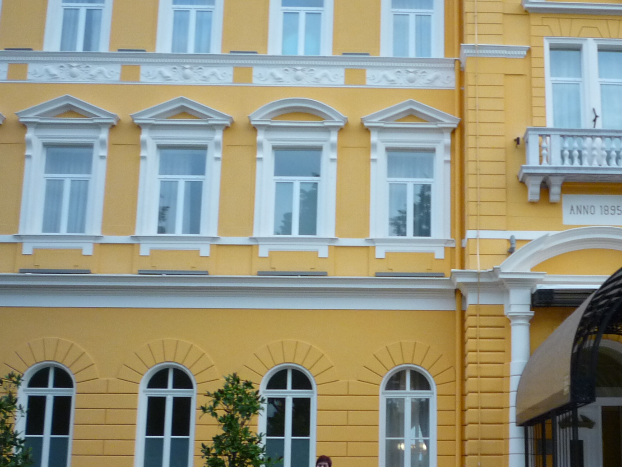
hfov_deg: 36.0
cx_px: 461
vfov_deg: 28.0
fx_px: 935
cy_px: 288
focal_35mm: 52
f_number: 3.3
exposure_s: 1/30
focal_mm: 5.2
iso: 250
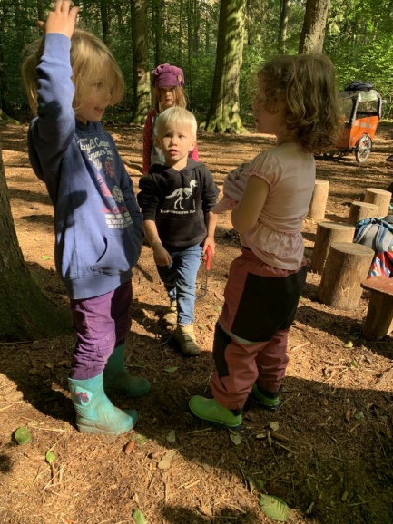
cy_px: 259
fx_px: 409
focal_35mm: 27
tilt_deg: -20.1
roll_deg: +0.2
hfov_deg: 51.3
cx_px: 192
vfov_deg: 65.3
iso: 32
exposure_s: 1/122
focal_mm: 4.25
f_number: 1.8
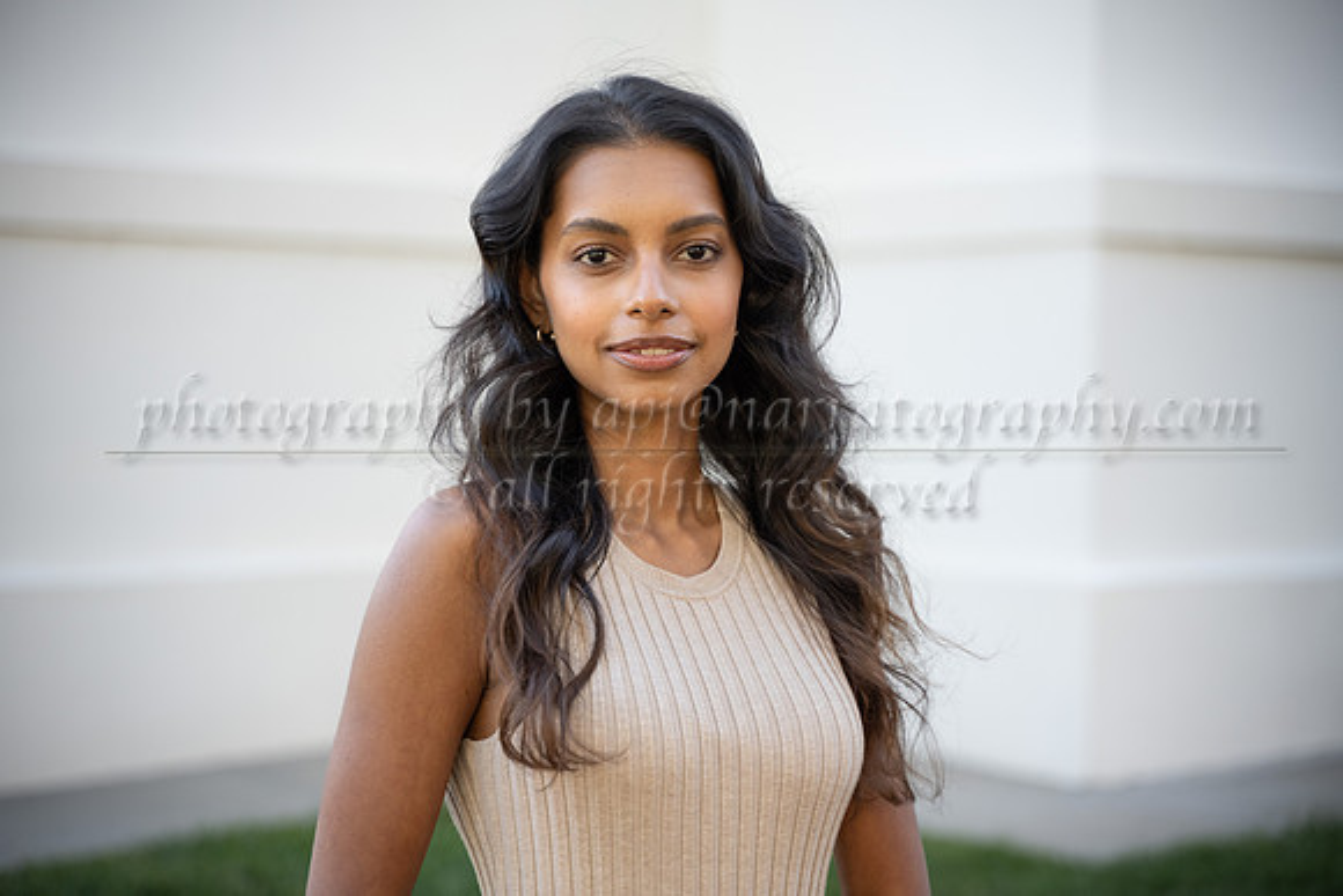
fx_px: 2798
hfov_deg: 27.0
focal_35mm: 75
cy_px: 448
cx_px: 672
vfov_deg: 18.2
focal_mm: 75
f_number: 2.8
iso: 400
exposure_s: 1/500
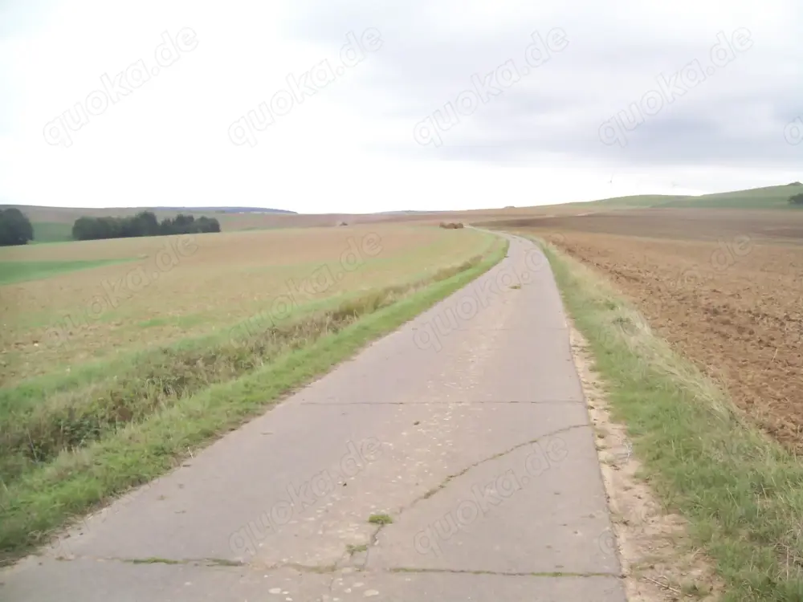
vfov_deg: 39.7
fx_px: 835
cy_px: 301
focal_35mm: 36
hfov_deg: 51.4
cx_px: 402
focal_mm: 6
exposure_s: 1/369
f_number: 2.7
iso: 80
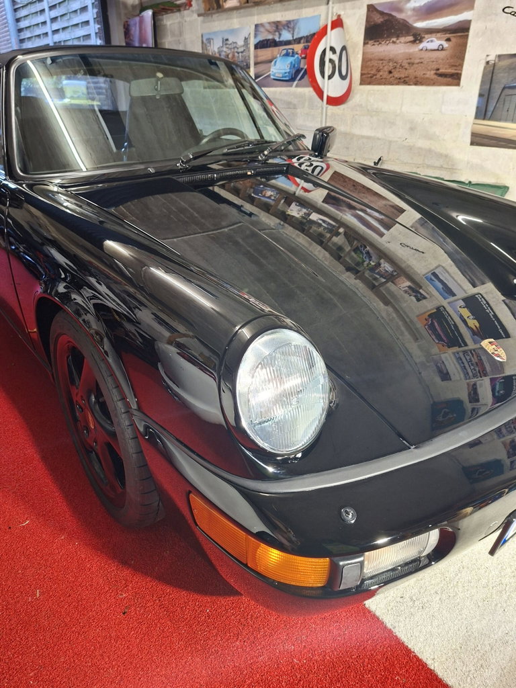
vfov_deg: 73.9
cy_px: 344
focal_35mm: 23
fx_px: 457
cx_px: 258
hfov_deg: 58.9
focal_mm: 5.54
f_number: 1.8
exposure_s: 1/33
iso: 400
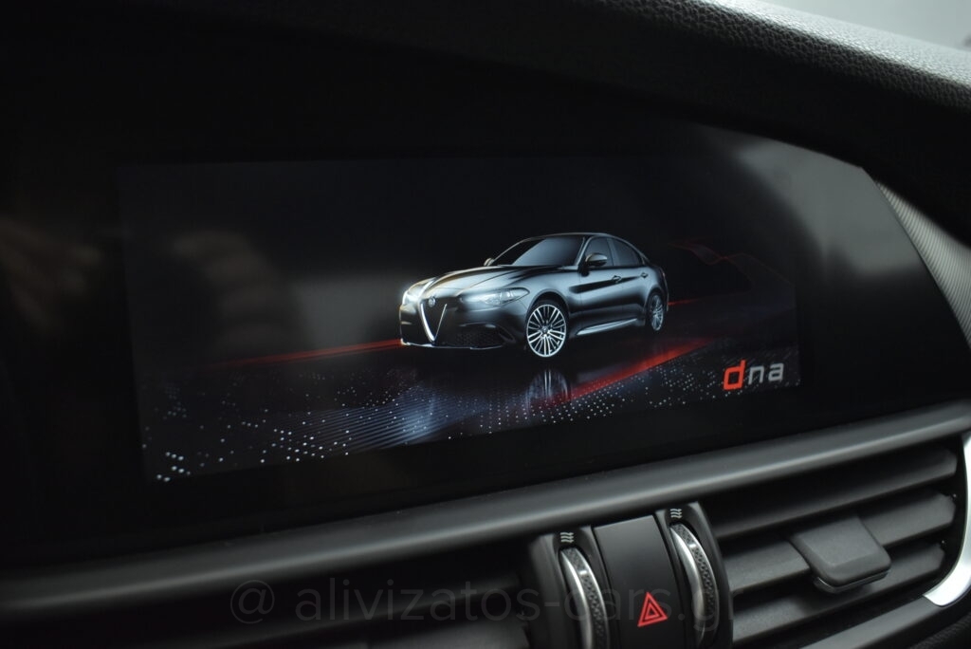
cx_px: 486
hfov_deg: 59.5
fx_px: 850
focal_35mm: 32
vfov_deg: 41.8
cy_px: 324
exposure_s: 1/50
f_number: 3.8
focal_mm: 21
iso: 1600
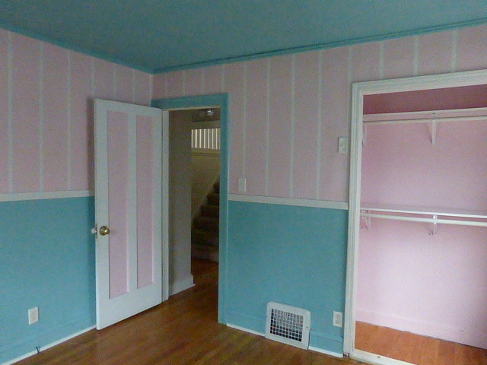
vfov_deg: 54.9
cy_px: 182
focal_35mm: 25
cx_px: 244
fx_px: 352
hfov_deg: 69.4
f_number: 3.3
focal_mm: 4.3
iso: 3200
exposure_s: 1/50
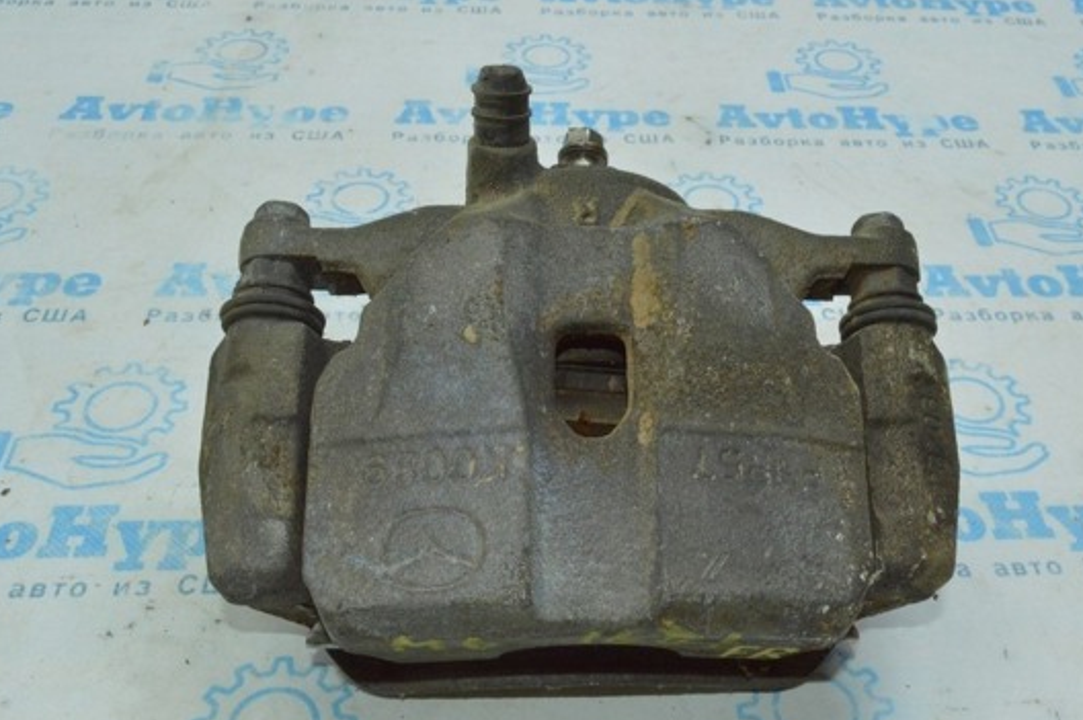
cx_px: 601
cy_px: 434
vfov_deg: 33.2
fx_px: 1202
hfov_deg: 48.4
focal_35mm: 40
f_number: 16
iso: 2200
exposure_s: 1/40
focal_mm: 22
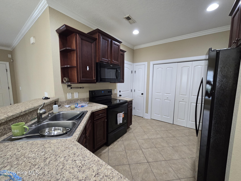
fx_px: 91
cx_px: 120
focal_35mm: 13
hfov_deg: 106.2
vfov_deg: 89.9
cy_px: 90
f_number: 2.2
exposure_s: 1/60
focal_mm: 2.2
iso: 400
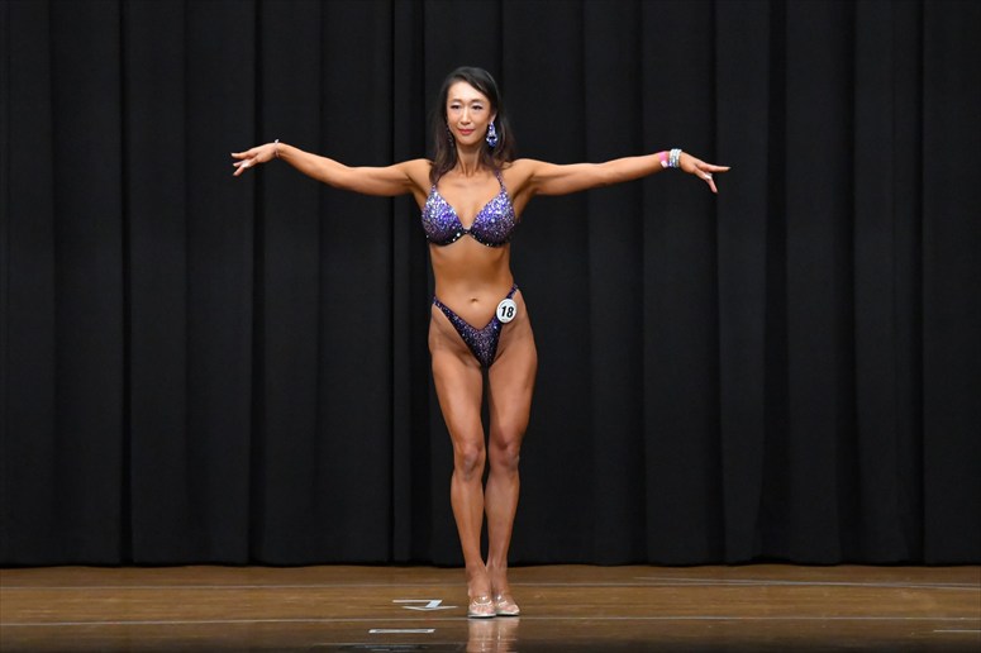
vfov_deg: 6.3
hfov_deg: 9.5
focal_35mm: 217
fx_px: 5910
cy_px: 326
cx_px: 490
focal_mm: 145
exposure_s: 1/400
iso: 8000
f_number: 5.6
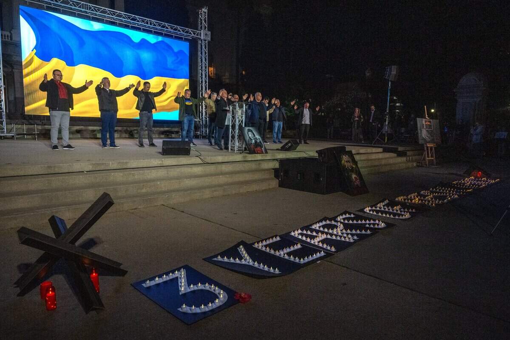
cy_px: 170
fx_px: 340
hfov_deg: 73.7
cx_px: 255
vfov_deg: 53.1
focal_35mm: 24
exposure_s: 1/250
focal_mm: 24
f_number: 7.1
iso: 4000
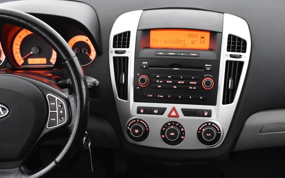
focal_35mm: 56
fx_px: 435
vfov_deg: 22.1
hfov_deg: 36.1
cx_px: 170
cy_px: 185
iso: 2800
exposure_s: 1/30
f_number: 3.5
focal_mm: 18
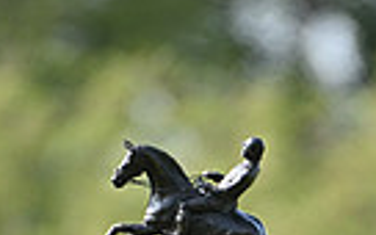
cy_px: 641
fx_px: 17871
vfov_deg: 0.8
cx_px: 300
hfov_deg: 1.2
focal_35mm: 1744
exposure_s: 1/1250
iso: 800
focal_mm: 400
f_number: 4.5
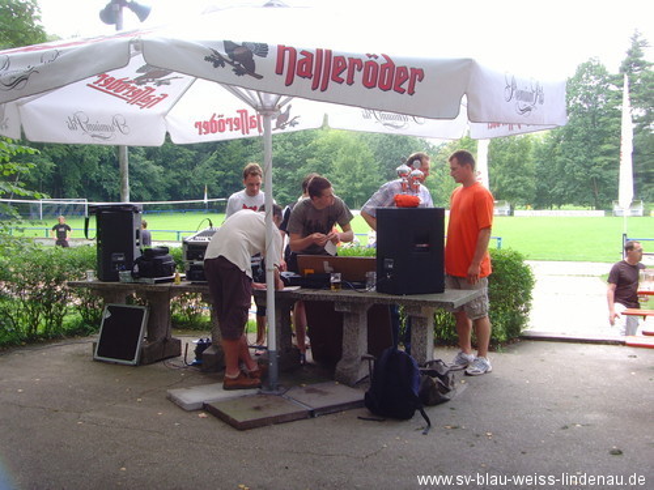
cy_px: 245
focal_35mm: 39
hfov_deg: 47.9
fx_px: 737
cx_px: 327
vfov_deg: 36.8
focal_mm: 6.6
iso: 80
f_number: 3.5
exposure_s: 1/90
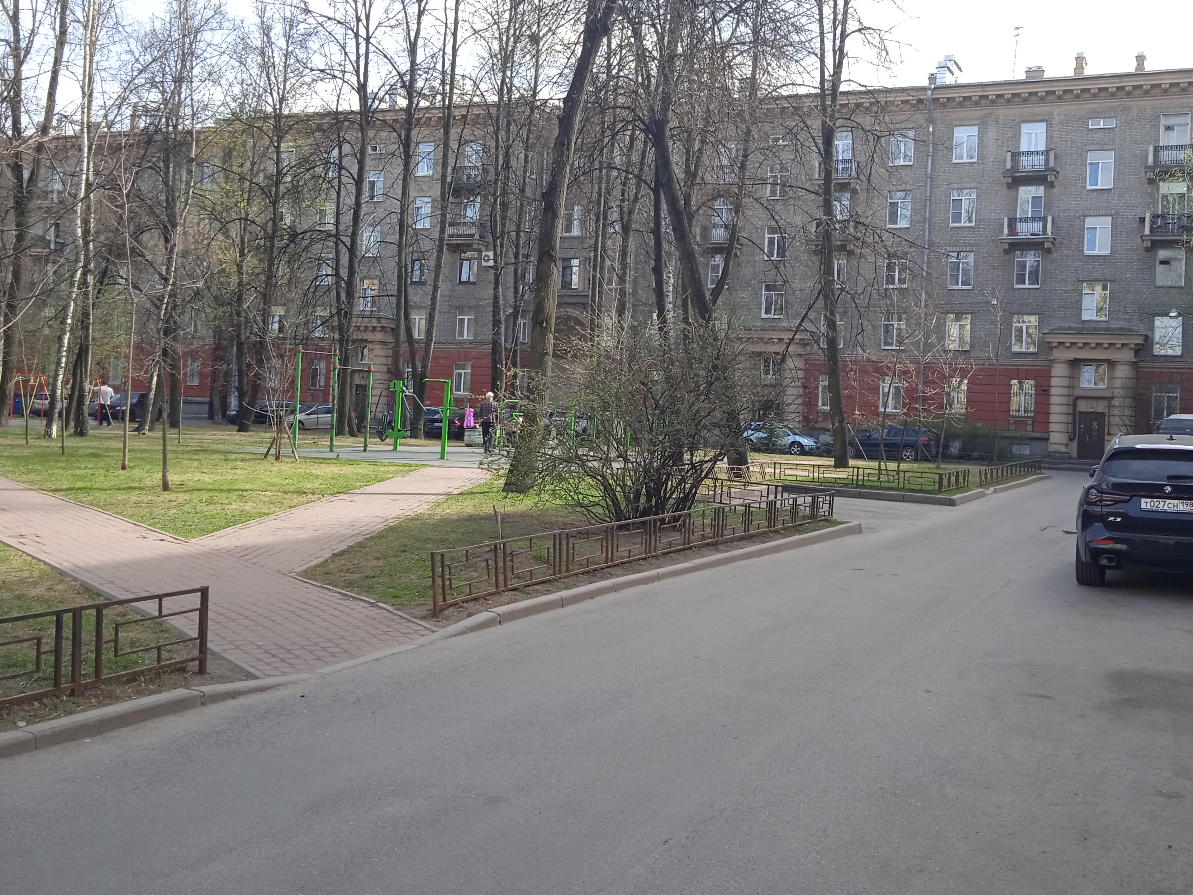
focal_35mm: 35
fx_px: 1206
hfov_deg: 52.3
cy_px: 392
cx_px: 702
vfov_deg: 40.6
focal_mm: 3.43
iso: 100
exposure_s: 1/210
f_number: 2.2
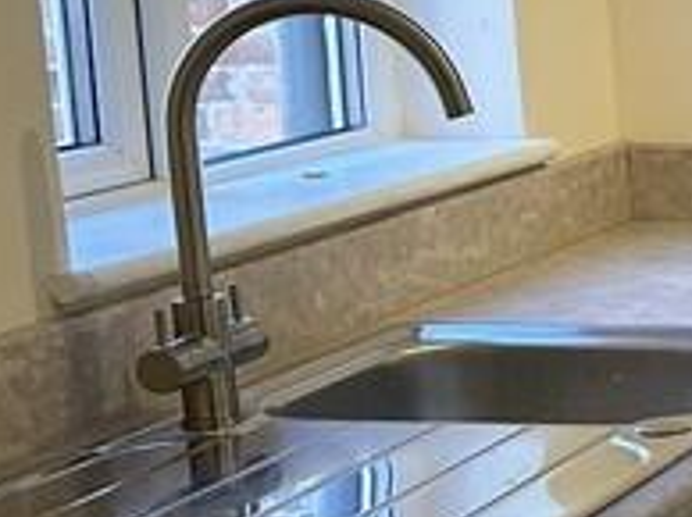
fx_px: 2536
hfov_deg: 12.4
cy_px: 332
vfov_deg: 11.6
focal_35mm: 127
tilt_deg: -8.6
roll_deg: -0.8
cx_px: 1634
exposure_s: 1/121
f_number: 1.78
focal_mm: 6.86
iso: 100
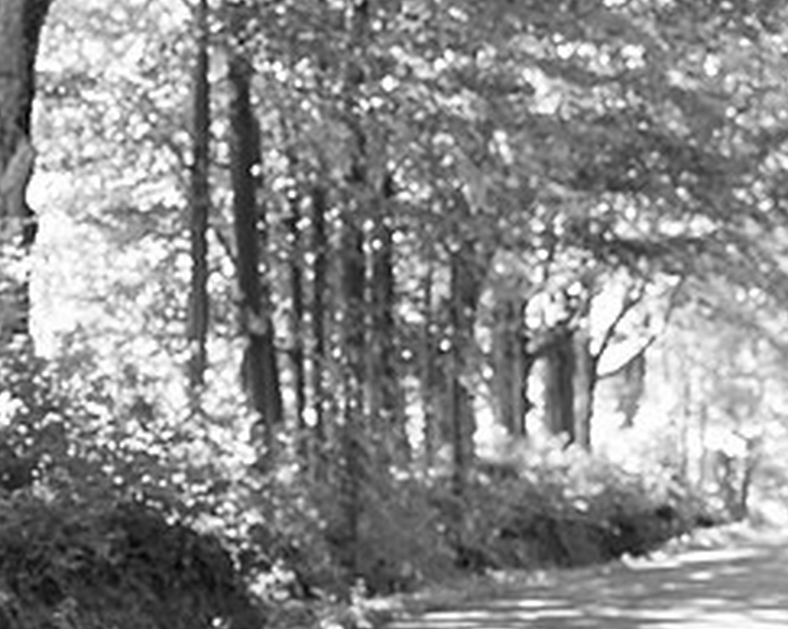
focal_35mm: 157
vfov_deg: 9.8
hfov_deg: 12.2
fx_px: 3659
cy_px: 540
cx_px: 32
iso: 640
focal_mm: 70
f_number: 3.5
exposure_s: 1/200
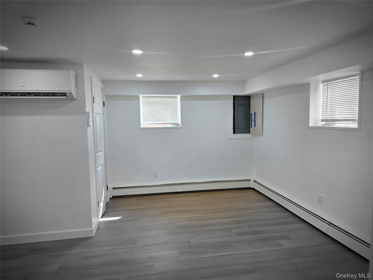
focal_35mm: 23
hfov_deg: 73.9
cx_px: 186
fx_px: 248
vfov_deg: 58.9
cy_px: 140
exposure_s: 1/120
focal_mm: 6.3
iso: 64
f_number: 1.7
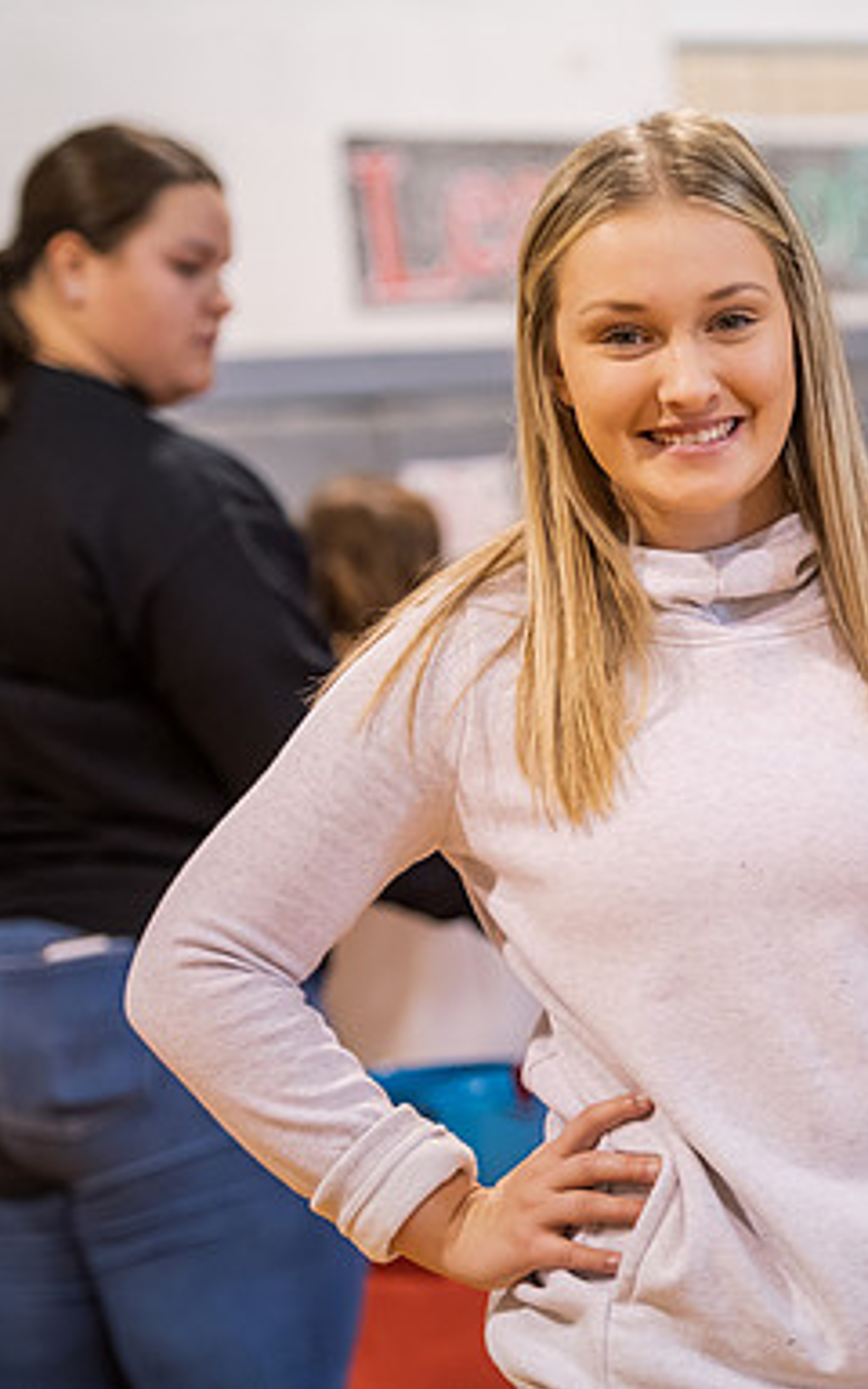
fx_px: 5715
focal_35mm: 151
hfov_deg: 8.6
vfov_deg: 13.9
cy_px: 693
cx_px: 861
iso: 1250
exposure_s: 1/200
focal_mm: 98
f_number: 3.2
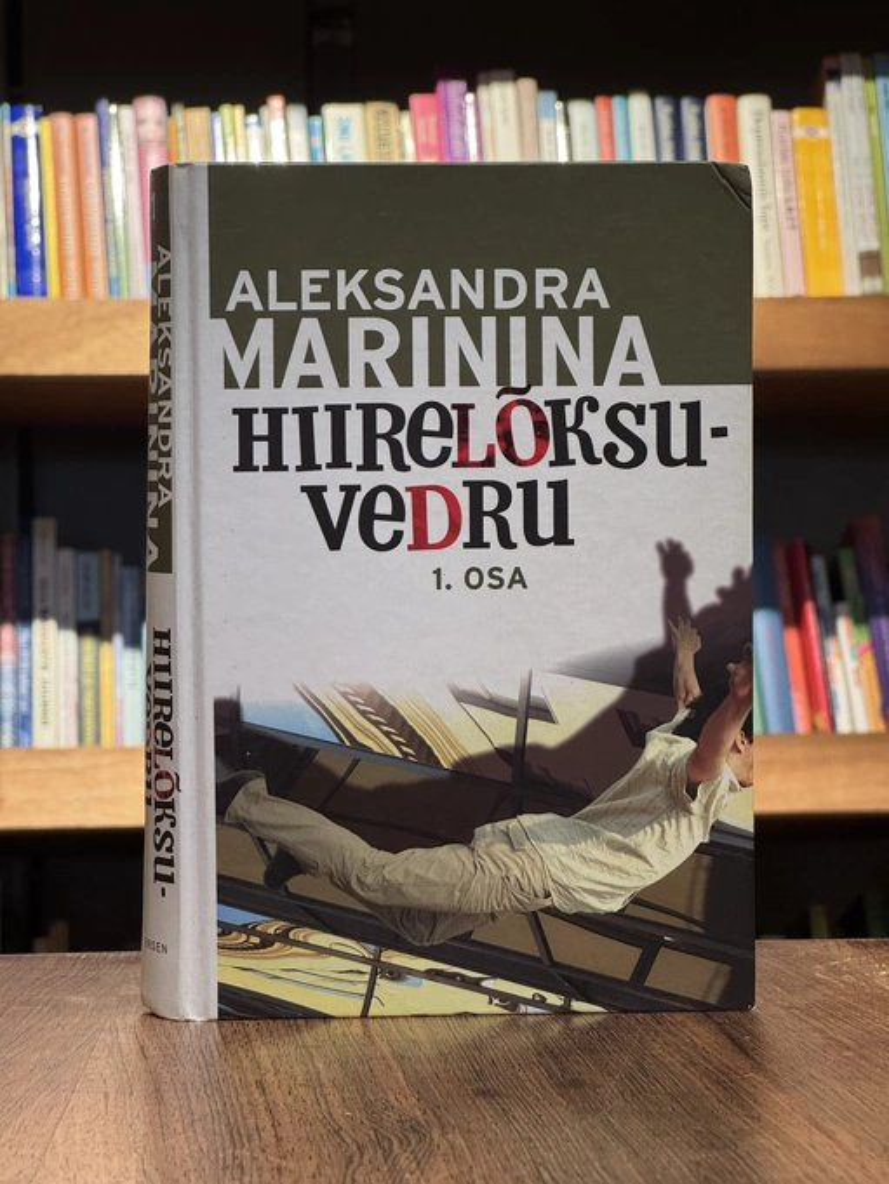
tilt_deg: +2.1
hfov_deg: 19.1
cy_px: 592
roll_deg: +0.8
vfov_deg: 25.3
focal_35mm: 77
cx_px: 444
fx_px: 2636
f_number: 2.8
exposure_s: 1/60
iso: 250
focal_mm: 9
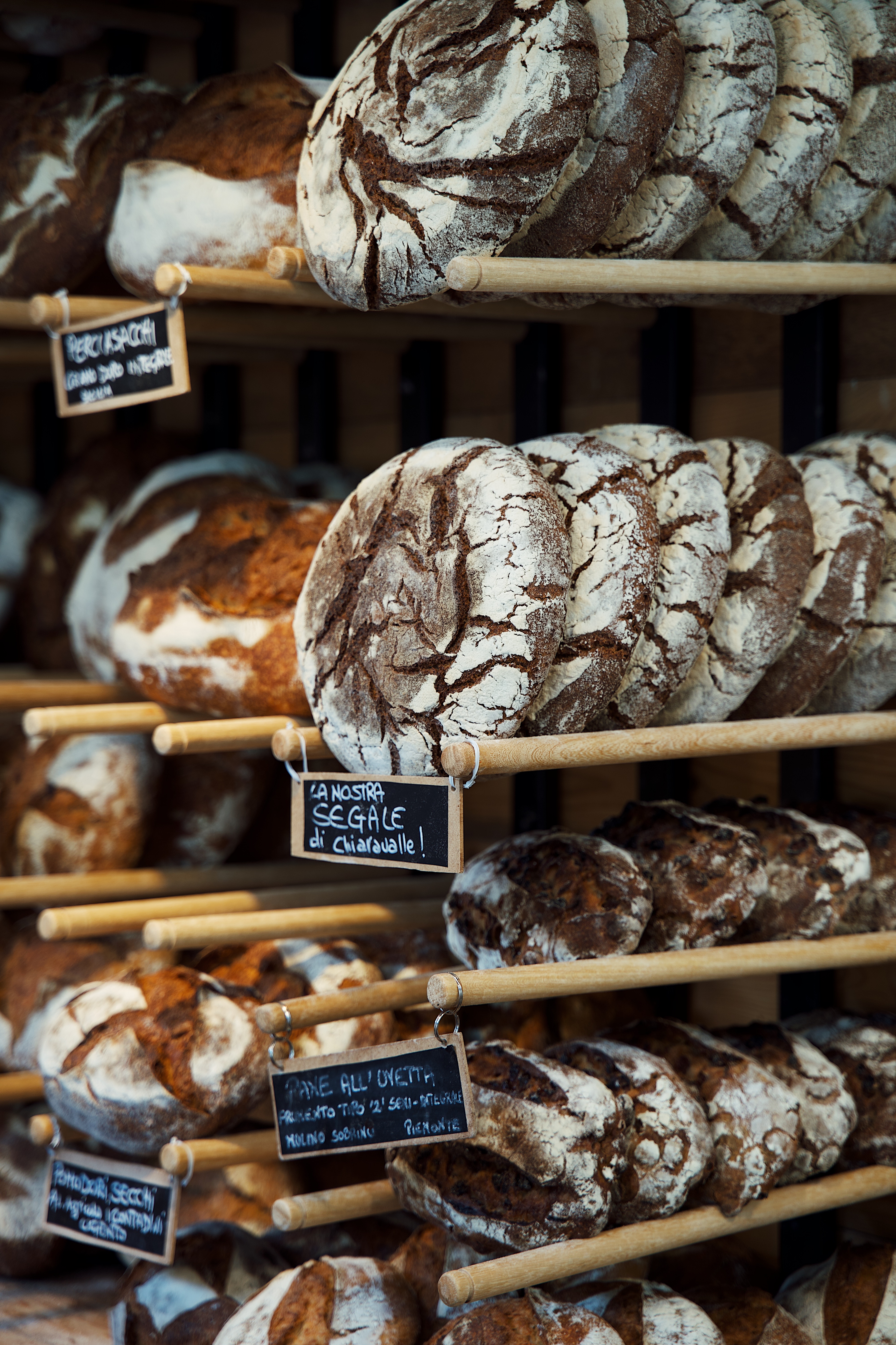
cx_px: 448
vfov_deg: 27.0
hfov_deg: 18.2
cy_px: 672
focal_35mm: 75
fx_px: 2800
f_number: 3.5
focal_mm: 75
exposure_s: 1/80
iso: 160
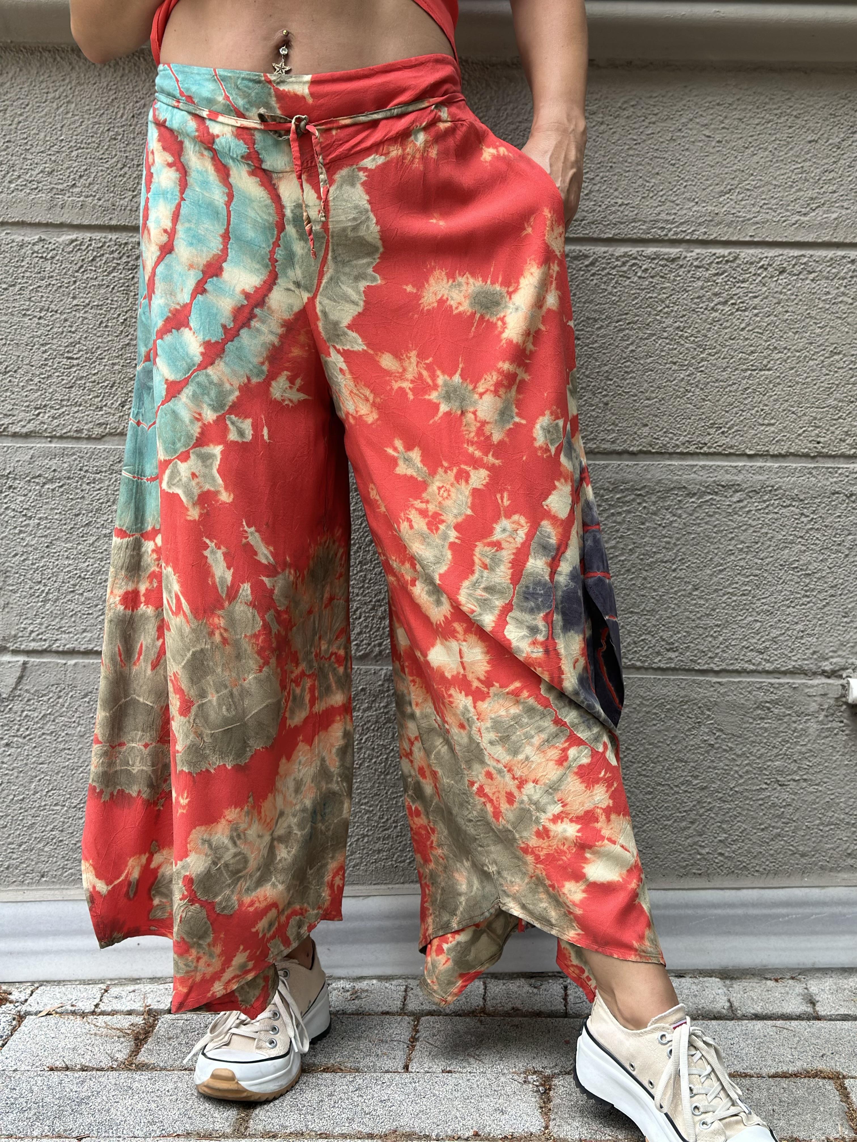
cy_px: 571
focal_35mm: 48
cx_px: 428
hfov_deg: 30.3
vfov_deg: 39.7
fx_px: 1584
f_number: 1.78
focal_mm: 6.86
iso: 80
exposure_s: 1/911
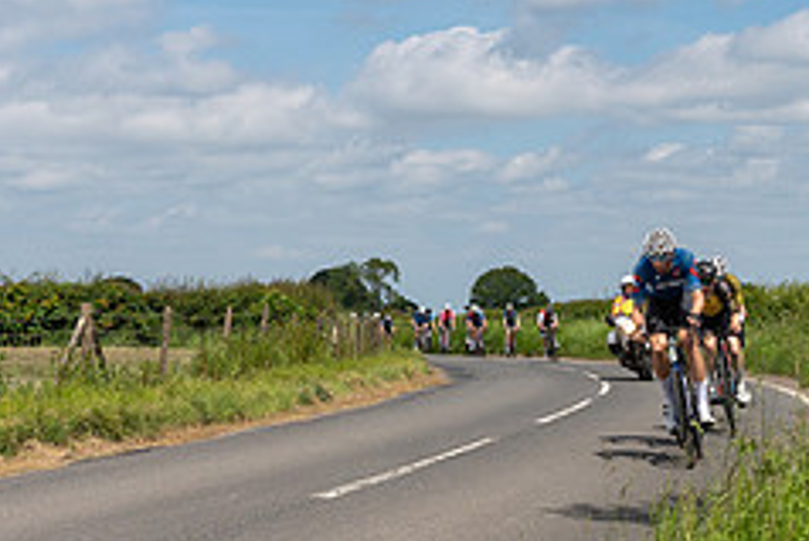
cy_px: 362
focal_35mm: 107
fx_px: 2406
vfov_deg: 12.8
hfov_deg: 19.0
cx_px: 527
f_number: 6.3
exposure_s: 1/1250
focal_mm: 31
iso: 100
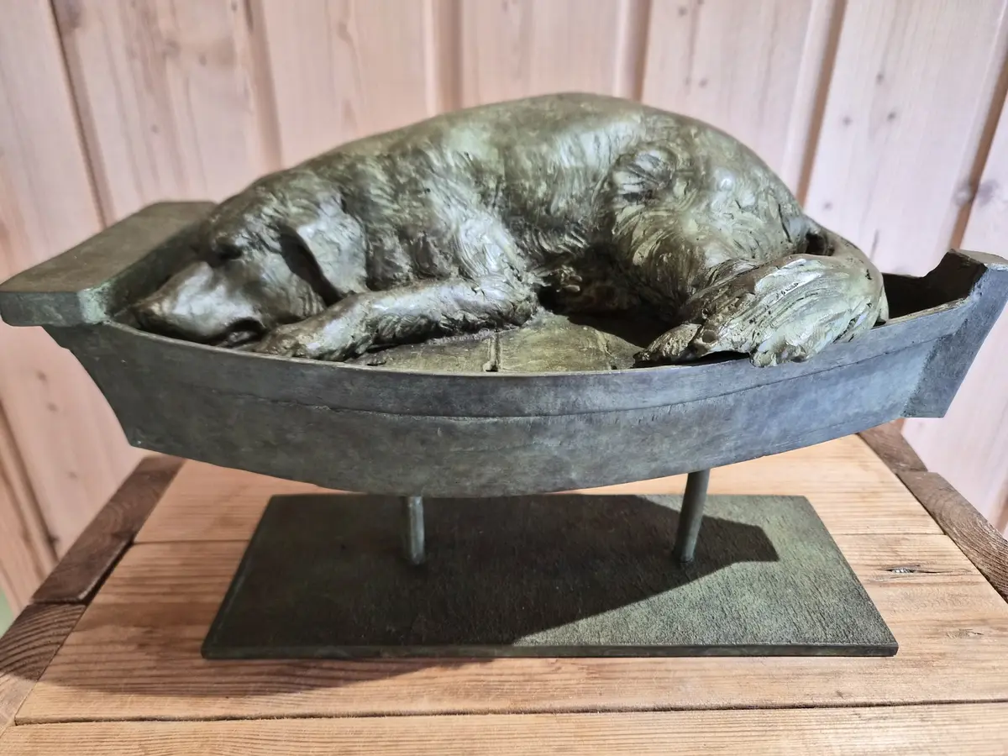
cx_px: 504
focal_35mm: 23
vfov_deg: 58.9
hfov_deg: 73.9
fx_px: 670
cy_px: 378
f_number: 1.8
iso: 320
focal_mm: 5.4
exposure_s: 1/100
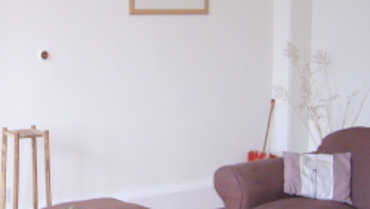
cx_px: 93
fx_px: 766
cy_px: 95
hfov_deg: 26.8
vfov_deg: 15.5
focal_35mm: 78
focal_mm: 5.8
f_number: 2.8
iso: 250
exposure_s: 1/8
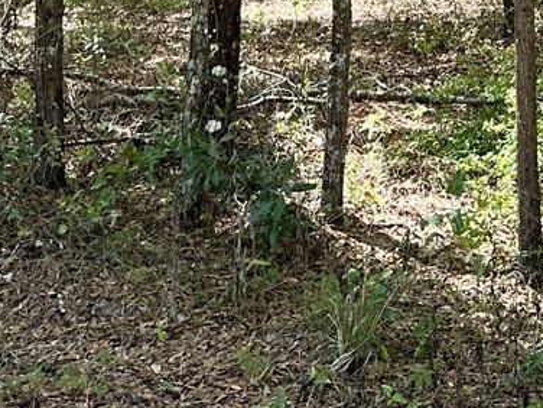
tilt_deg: +7.9
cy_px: -366
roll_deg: -0.7
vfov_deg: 12.9
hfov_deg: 18.6
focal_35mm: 102
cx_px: 572
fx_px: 1600
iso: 80
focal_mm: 6.86
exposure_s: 1/785
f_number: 1.78
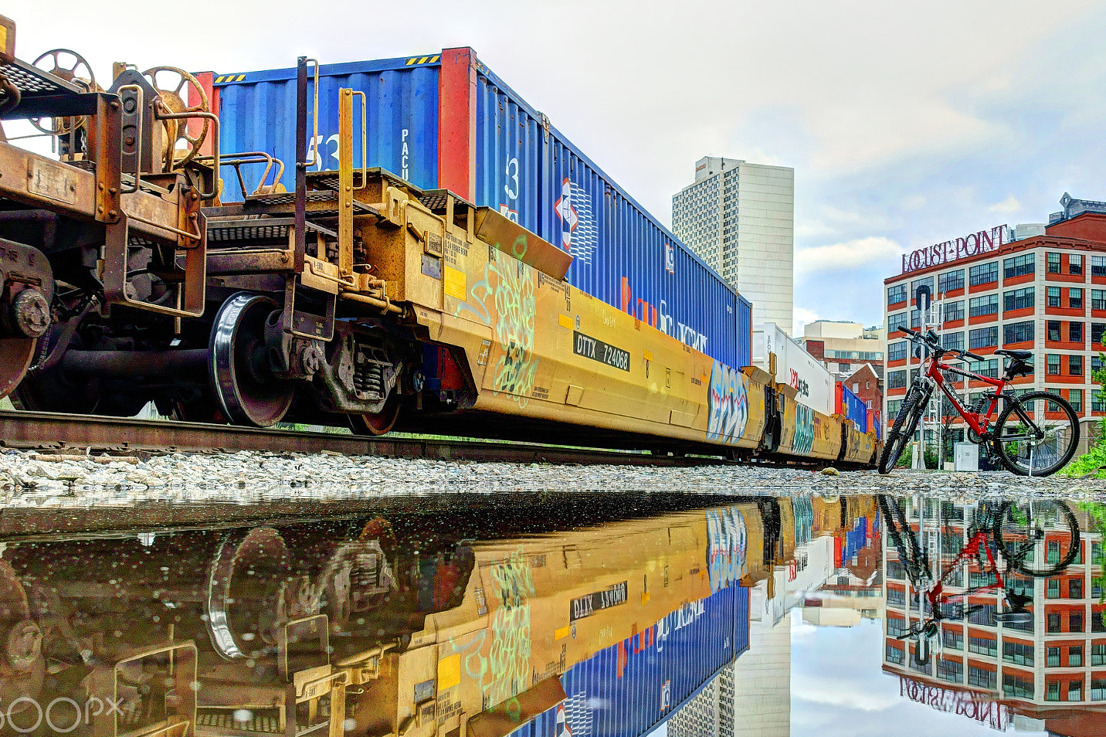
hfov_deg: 50.7
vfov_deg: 35.0
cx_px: 550
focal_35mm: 38
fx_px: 1167
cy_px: 405
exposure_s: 1/400
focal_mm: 12.5
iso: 125
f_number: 4
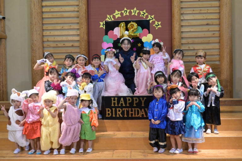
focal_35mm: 38
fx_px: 256
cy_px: 80
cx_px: 121
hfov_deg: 50.7
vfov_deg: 35.1
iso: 4000
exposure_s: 1/125
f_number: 7.1
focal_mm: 38
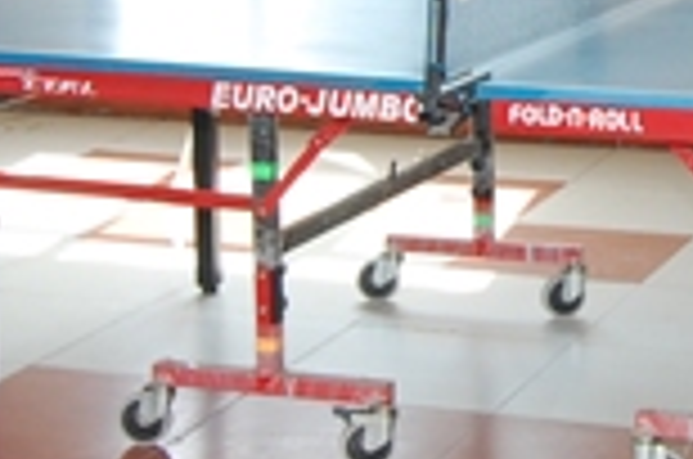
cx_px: 706
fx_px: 2152
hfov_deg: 17.8
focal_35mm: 112
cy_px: 27
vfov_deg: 12.1
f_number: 5
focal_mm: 18
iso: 200
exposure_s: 1/125
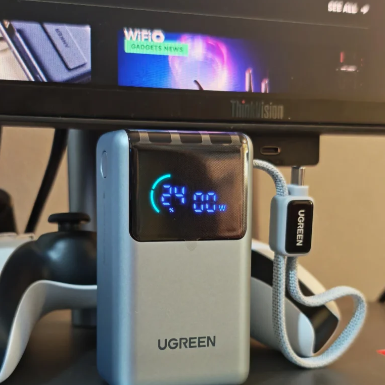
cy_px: 254
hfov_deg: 30.0
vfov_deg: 29.9
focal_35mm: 57
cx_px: 193
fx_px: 717
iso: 200
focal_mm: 6.83
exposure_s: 1/50
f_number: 1.4
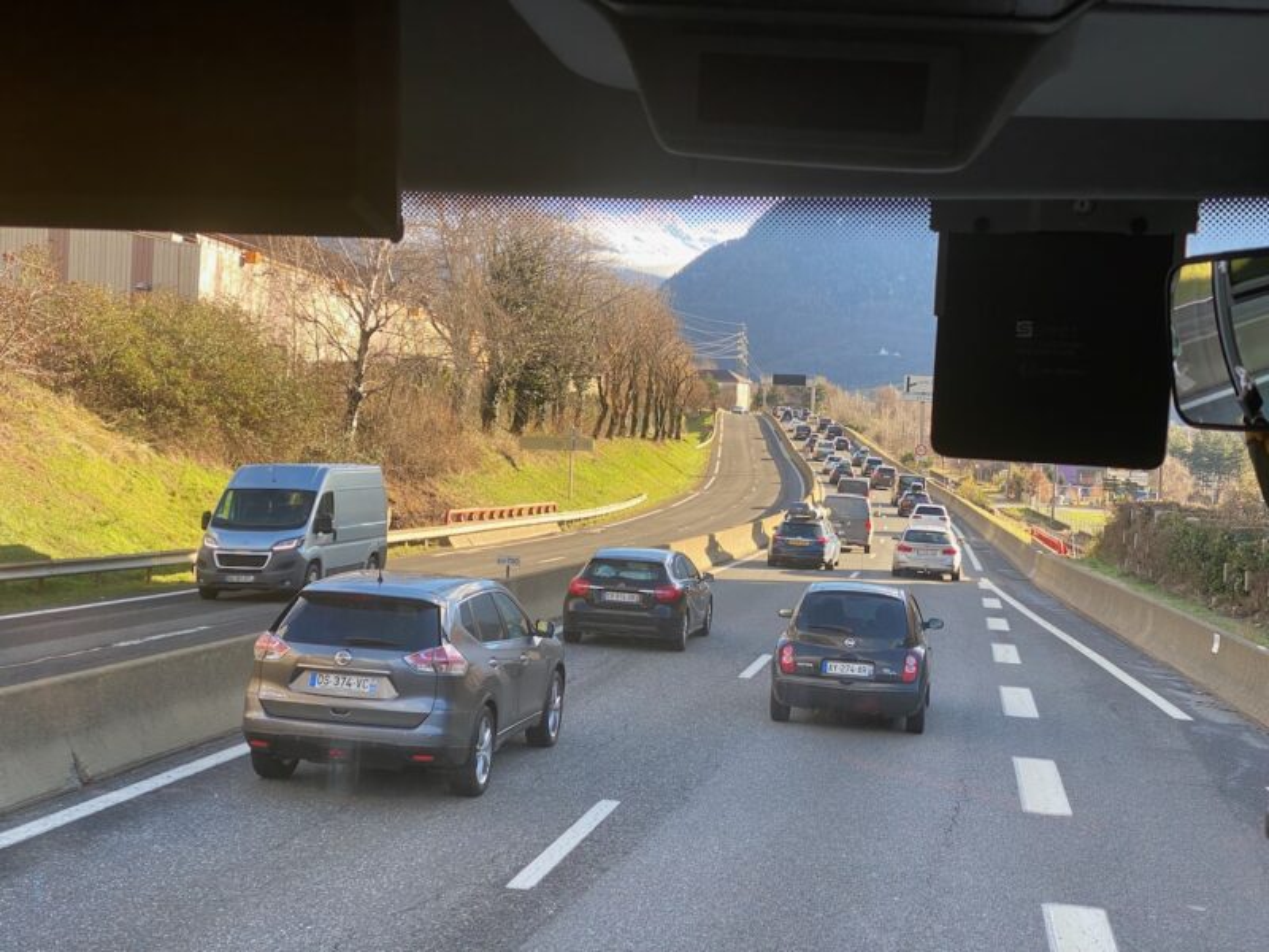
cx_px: 634
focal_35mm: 52
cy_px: 476
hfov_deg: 36.8
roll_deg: -3.6
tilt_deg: +0.4
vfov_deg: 28.0
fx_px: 1906
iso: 20
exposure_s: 1/122
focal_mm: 6
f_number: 2
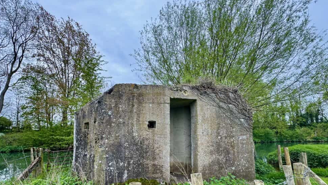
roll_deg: +1.2
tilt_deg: +5.8
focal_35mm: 16
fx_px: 139
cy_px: 124
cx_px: 157
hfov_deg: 99.3
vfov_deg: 65.3
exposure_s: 1/232
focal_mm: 2.22
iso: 40
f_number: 2.2
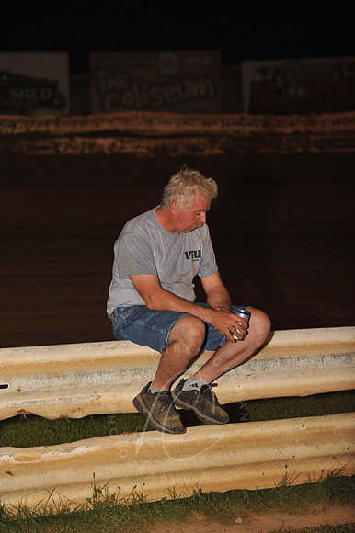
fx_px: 2295
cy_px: 266
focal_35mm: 155
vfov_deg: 13.3
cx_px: 178
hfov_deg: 8.8
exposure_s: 1/320
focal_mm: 155
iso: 1000
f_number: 6.3
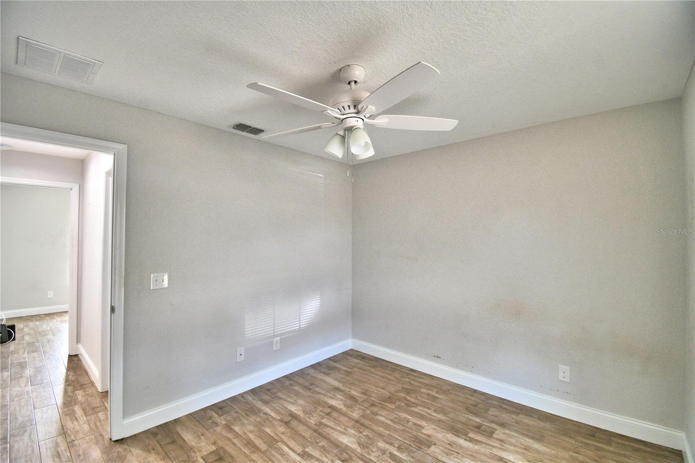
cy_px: 232
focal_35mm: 15
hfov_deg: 100.4
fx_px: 290
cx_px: 348
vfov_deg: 77.3
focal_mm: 10
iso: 400
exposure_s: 1/40
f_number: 4.5
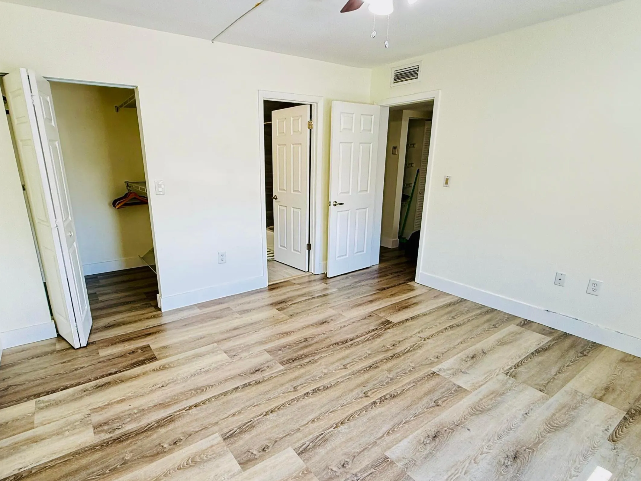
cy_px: 261
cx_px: 290
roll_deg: +0.3
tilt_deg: -15.6
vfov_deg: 68.6
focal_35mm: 19
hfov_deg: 84.4
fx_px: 352
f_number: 2.2
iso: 200
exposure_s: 1/60
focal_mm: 2.22
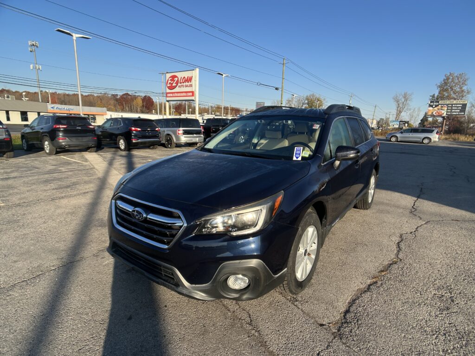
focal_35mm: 26
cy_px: 178
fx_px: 357
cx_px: 238
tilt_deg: -11.9
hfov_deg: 67.3
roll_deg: -3.9
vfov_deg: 53.1
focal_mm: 5.7
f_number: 1.5
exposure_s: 1/2123
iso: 50
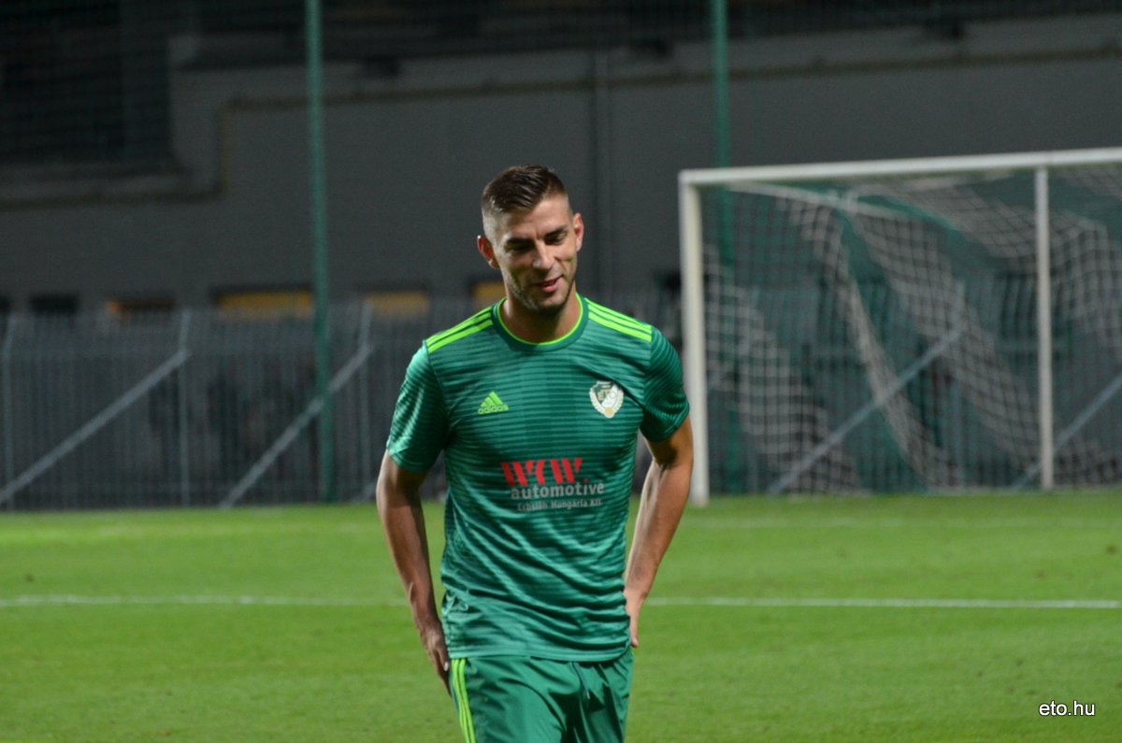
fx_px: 7932
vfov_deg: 5.4
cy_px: 372
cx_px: 561
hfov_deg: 8.1
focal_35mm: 255
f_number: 5
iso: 1600
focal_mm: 170
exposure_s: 1/250
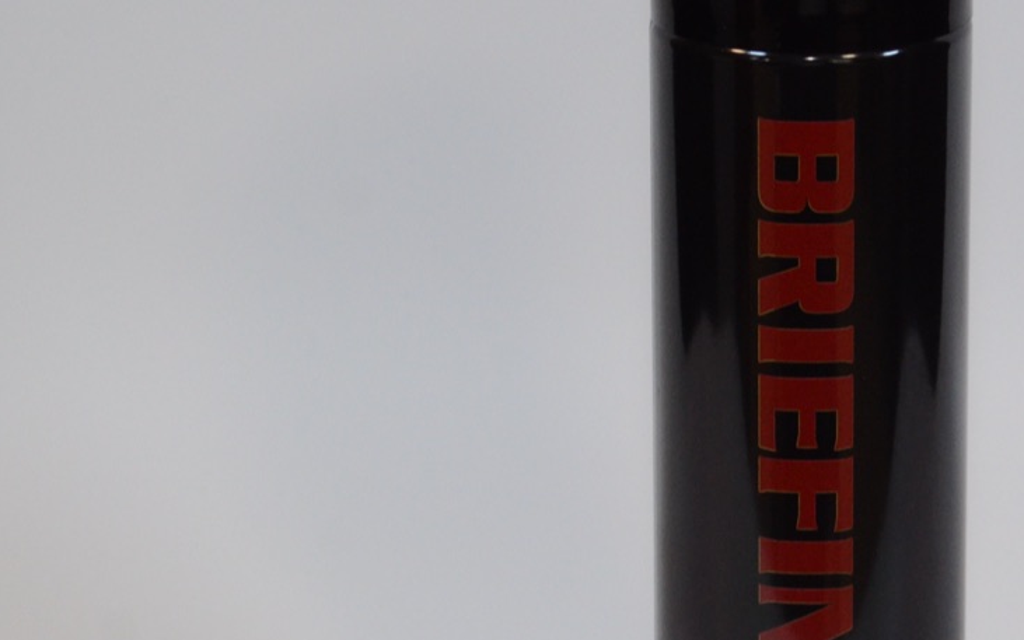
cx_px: 850
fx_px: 6060
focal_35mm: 217
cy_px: 383
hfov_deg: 9.6
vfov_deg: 6.0
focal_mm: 65
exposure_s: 1/125
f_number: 8
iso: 1600
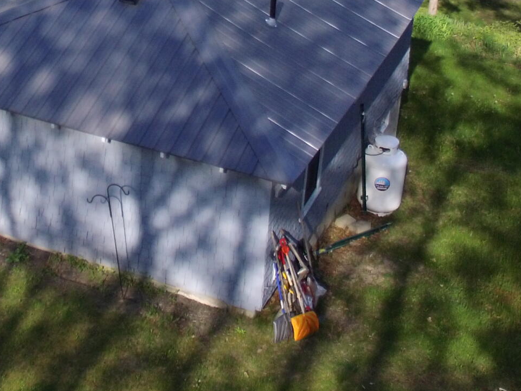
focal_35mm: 62
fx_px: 933
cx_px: 86
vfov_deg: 21.9
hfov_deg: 30.3
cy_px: -78
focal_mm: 3.61
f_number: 2.8
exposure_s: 1/619
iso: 100
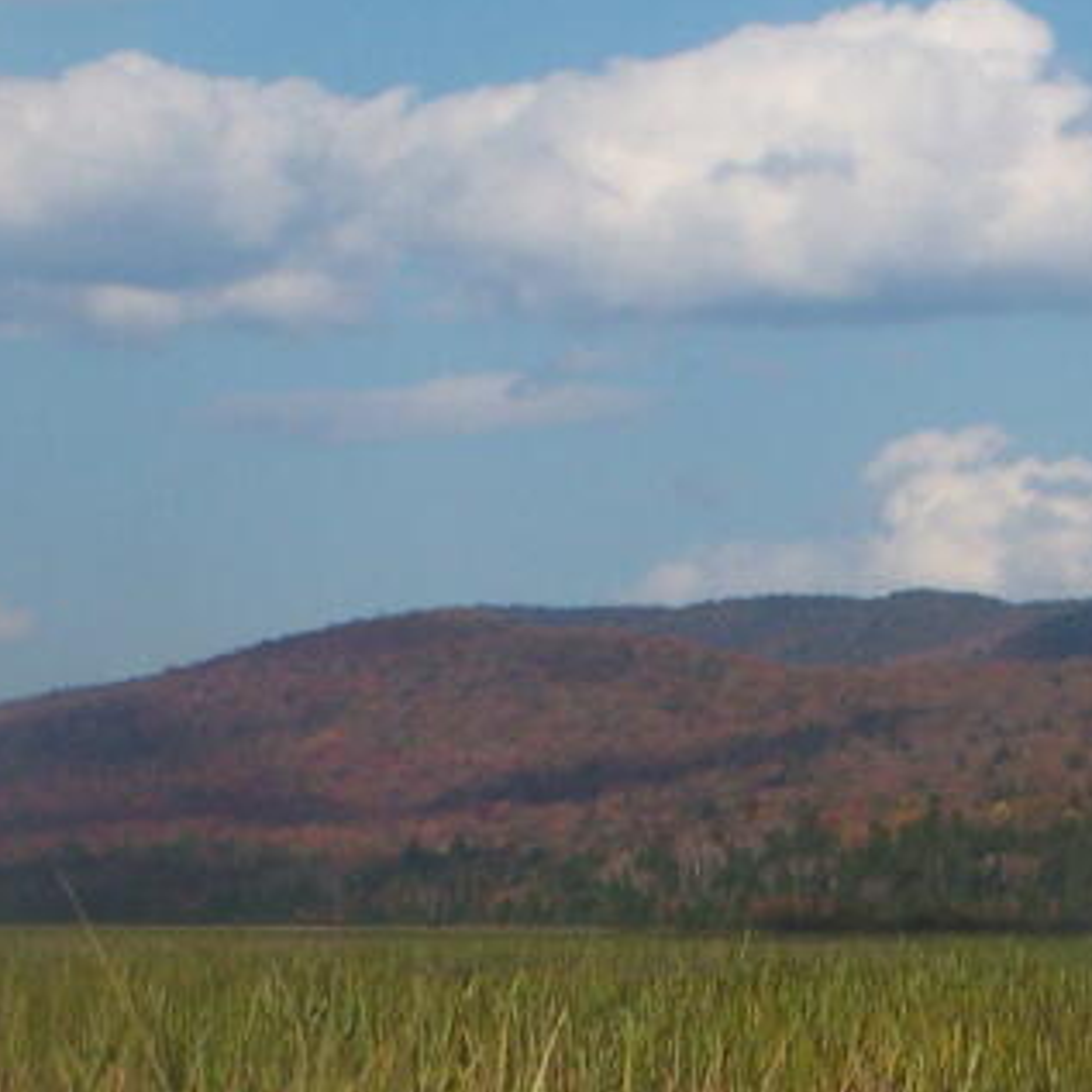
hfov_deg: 7.4
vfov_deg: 7.5
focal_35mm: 234
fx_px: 8352
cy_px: 903
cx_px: 1337
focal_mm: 13.7
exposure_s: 1/640
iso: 80
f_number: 6.3
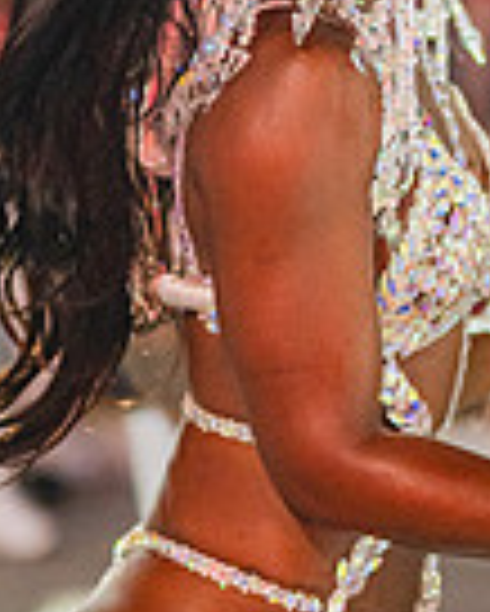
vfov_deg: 8.3
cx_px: 490
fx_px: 4219
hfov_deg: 6.6
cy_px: 90
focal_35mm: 233
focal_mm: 50
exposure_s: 1/1000
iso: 1600
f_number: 1.2
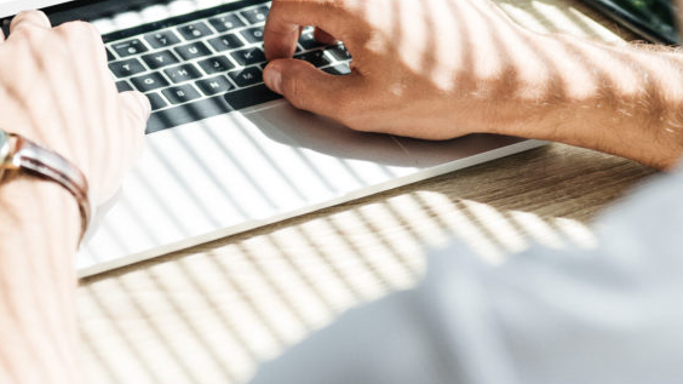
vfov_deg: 7.7
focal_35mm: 156
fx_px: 2825
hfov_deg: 13.8
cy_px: -10
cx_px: 342
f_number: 3.5
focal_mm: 82
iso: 320
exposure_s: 1/640
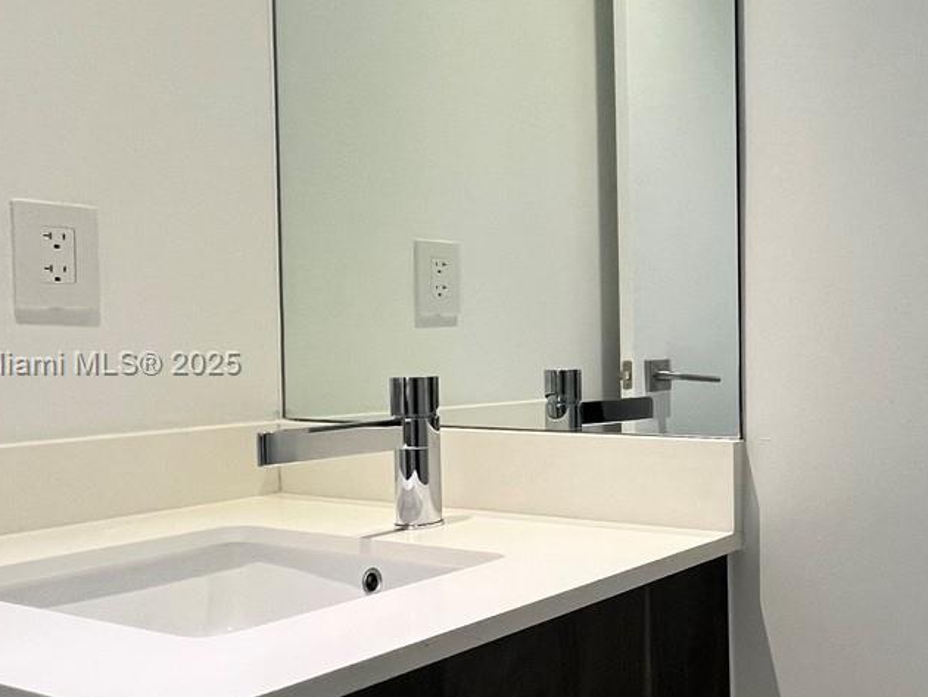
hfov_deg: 45.7
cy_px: 365
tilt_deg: -1.8
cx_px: 947
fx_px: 885
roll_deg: +0.7
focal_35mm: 33
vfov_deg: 43.0
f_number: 1.8
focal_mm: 1.57
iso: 125
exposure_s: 1/60
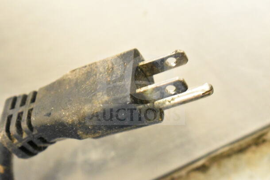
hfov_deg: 24.6
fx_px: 619
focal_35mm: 82
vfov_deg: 16.6
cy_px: 90
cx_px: 135
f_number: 5.6
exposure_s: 1/100
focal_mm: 55
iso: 18000
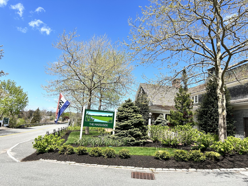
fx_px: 186
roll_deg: -4.0
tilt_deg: +9.9
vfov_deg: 53.1
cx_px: 124
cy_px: 93
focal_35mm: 26
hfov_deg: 67.3
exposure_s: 1/3356
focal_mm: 5.7
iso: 50
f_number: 1.5
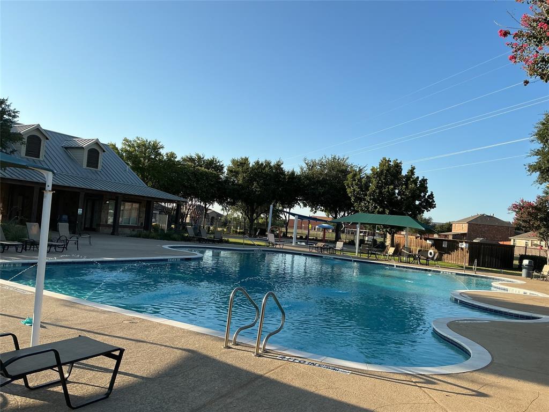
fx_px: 460
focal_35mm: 29
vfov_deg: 48.2
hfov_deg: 61.7
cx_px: 274
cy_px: 206
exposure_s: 1/1412
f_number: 1.8
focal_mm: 3
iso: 25
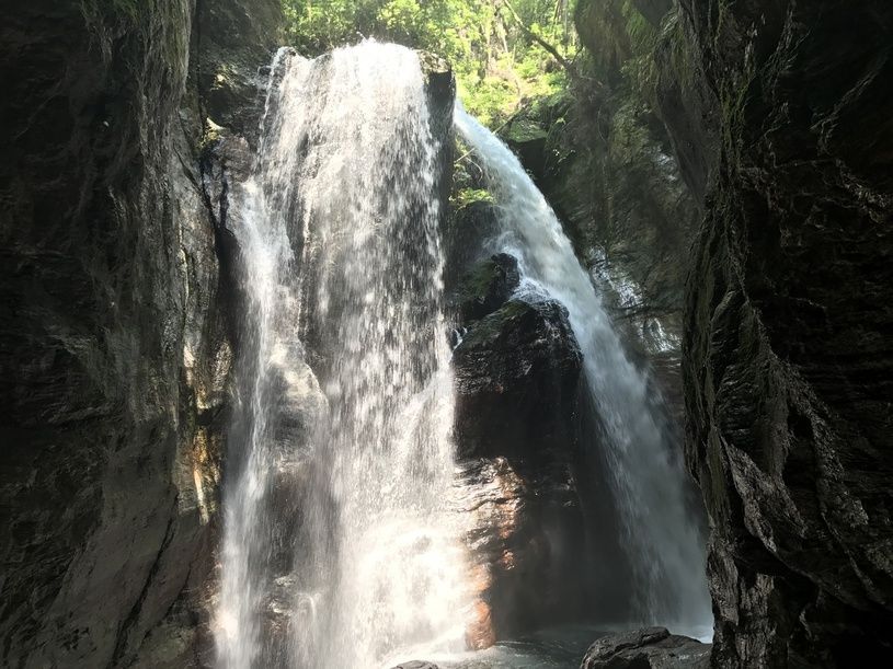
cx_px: 446
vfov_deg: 49.7
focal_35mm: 28
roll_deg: -1.4
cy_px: 334
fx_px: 722
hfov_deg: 63.5
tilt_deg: +14.3
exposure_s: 1/60
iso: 25
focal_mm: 3.99
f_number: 1.8
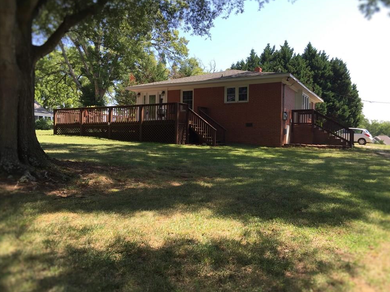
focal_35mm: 30
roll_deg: -1.8
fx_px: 338
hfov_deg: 60.0
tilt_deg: +0.2
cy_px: 147
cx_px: 200
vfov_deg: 46.8
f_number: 2.2
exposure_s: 1/549
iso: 32
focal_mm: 4.15
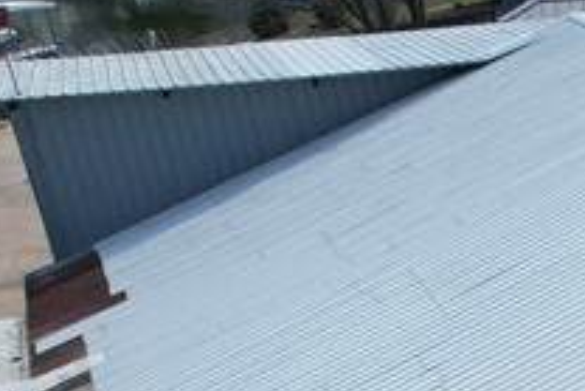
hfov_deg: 14.3
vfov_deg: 11.0
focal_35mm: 115
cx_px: 1235
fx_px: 1870
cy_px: 754
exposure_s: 1/1500
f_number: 2.8
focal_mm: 8.38
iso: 100
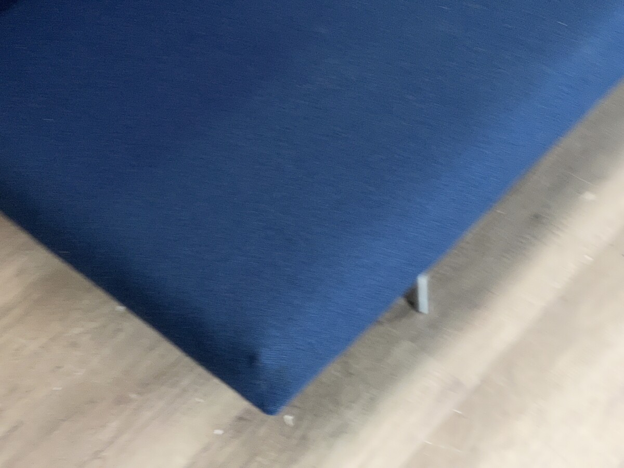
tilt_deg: -58.0
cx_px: 312
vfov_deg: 22.9
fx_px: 1154
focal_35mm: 64
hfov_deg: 30.3
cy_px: 234
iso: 500
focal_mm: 7.5
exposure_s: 1/50
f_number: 2.2
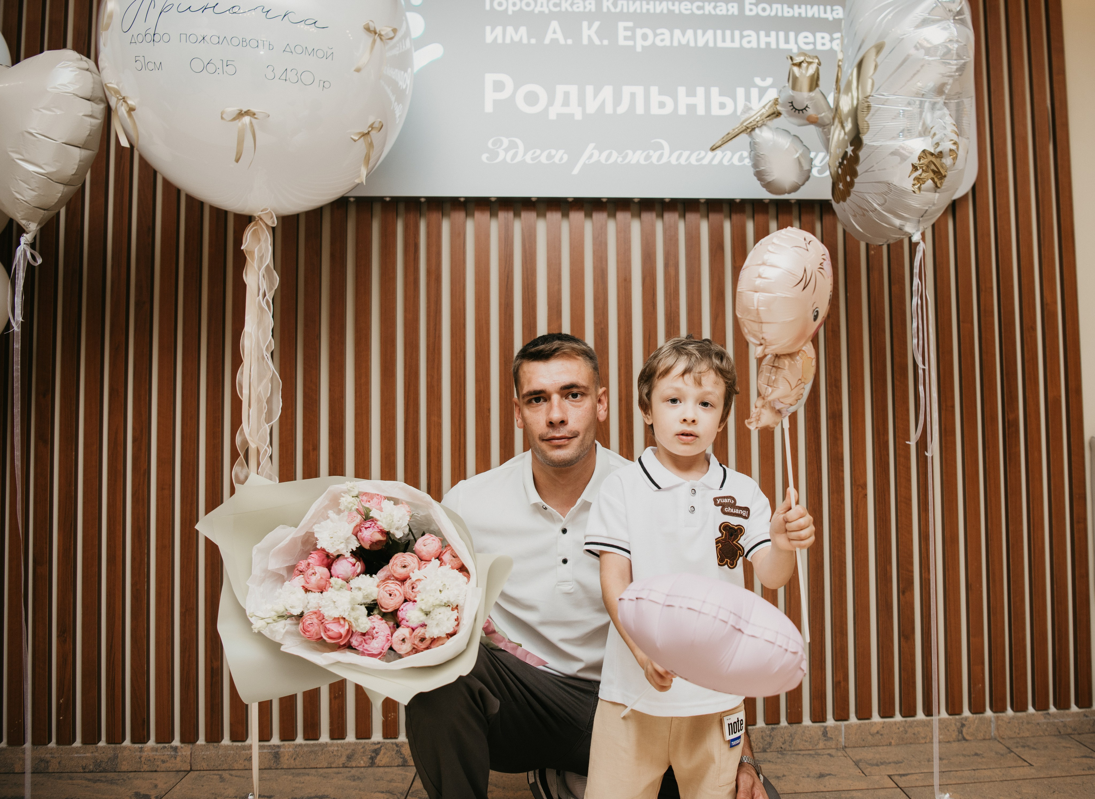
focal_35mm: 31
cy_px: 384
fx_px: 956
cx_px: 623
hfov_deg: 59.4
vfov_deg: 45.4
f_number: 3.5
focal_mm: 26
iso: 160
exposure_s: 1/160
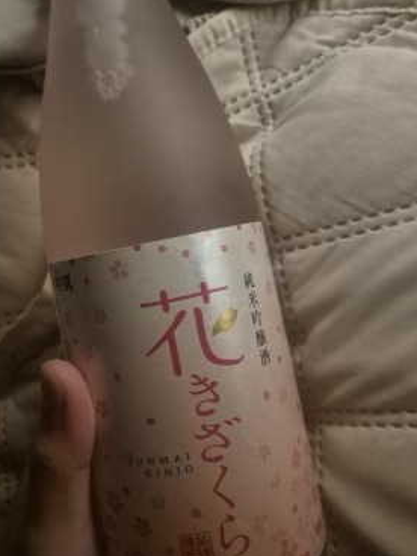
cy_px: 225
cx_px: 183
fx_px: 482
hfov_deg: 46.7
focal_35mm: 30
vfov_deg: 59.5
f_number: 1.8
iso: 1600
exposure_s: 1/60
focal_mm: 5.4
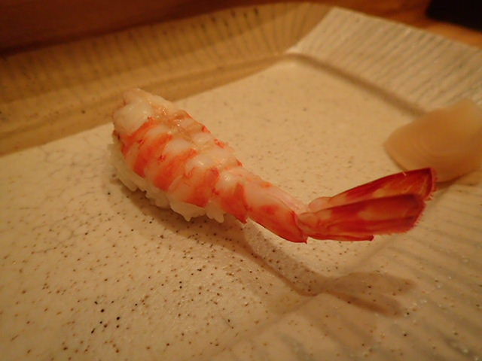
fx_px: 348
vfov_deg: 54.9
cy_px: 180
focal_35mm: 25
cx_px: 241
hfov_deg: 69.4
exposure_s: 1/30
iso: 500
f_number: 2
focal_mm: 4.5
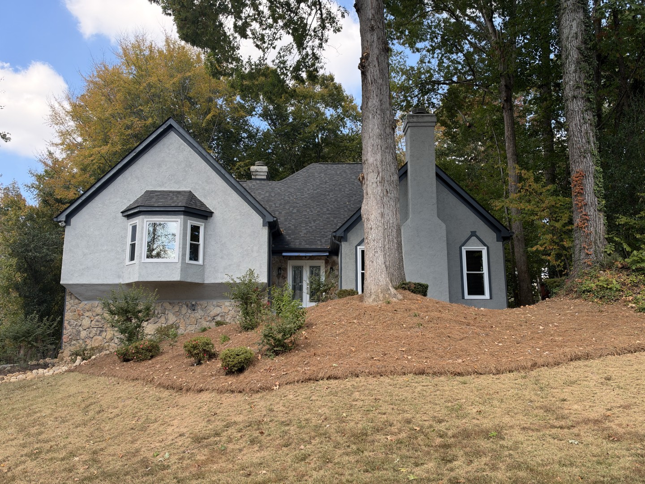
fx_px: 559
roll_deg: +0.0
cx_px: 322
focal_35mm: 30
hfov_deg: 60.0
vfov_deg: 46.8
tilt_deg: +11.4
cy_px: 242
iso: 100
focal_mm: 6.93
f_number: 1.8
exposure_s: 1/865
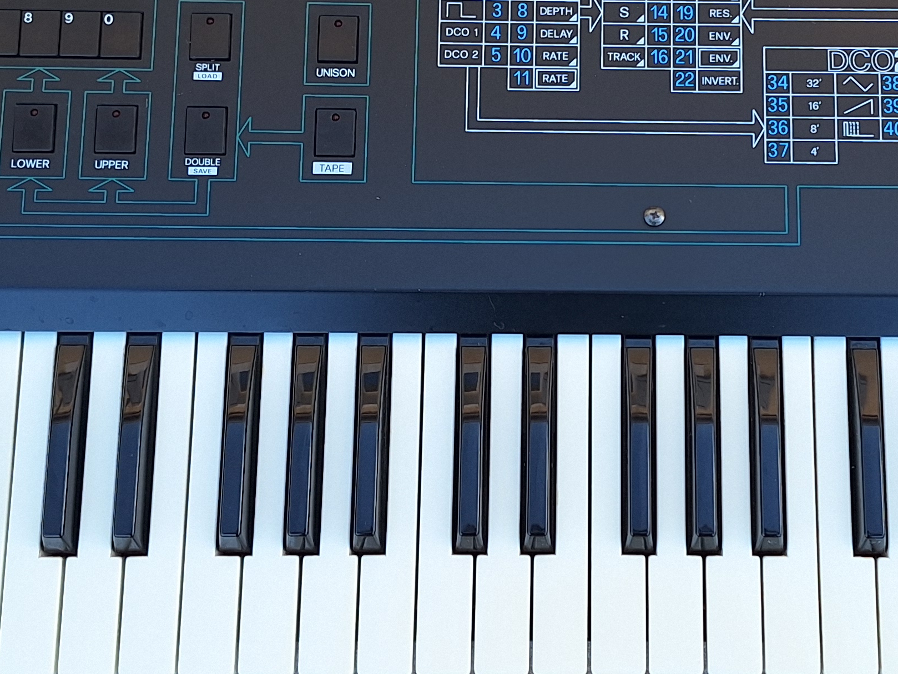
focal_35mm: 58
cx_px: 614
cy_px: 253
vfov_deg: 25.2
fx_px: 1504
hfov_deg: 32.9
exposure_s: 1/226
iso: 40
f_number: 1.8
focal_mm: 5.54
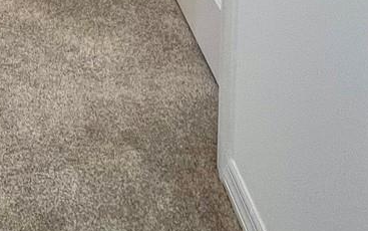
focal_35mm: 60
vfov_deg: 14.3
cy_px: -325
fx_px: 602
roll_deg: -0.3
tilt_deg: -1.7
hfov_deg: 31.9
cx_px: 20
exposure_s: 1/120
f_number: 1.8
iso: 160
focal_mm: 1.57
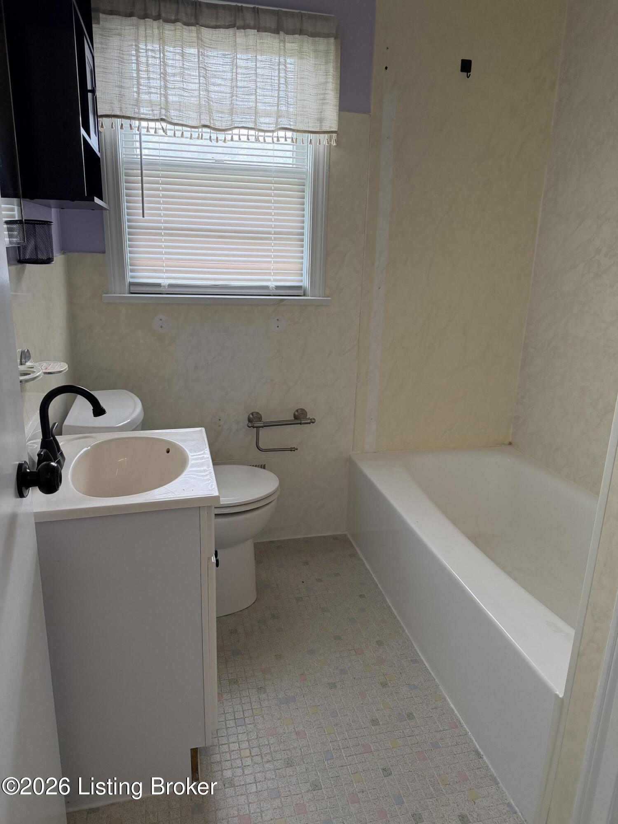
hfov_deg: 56.8
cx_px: 309
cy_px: 412
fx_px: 571
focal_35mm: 24
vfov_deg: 71.6
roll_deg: -2.1
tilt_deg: -16.5
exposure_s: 1/121
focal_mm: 6.76
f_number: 1.78
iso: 200
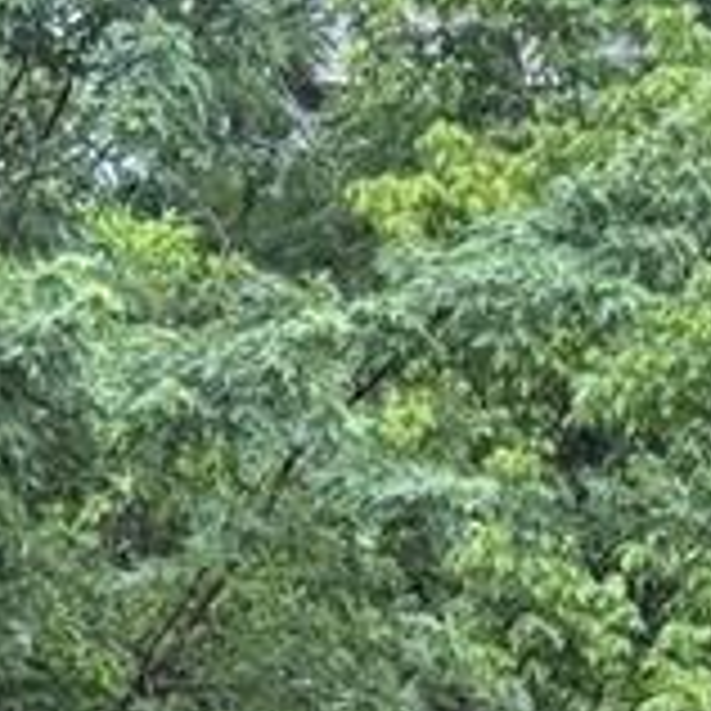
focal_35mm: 206
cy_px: 1431
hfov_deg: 8.5
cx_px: 166
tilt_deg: -11.6
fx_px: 4787
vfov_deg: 8.1
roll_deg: +0.5
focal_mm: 6.76
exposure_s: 1/242
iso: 200
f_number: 1.78
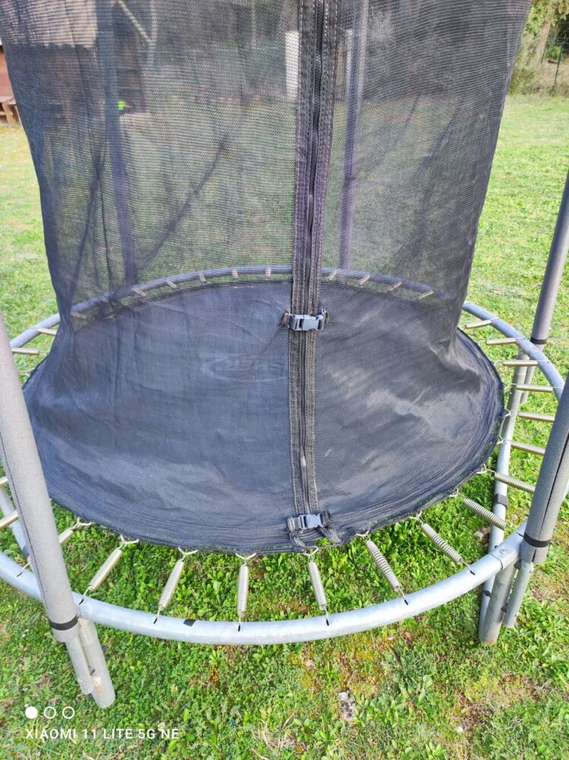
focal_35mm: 25
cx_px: 284
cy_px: 380
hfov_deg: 54.8
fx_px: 549
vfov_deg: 69.4
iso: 310
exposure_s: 1/100
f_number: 1.79
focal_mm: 4.7
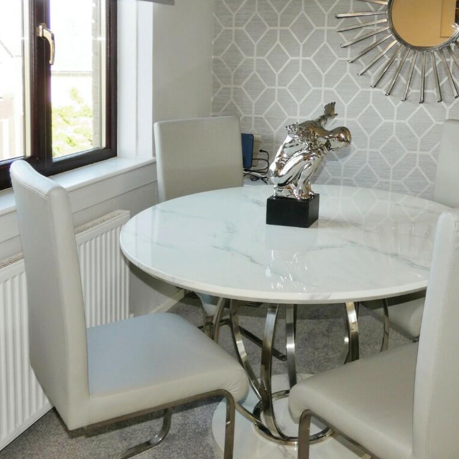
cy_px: 230
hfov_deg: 43.3
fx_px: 570
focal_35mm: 38
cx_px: 303
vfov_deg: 43.9
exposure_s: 1/60
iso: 80
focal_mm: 5.8
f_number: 3.4
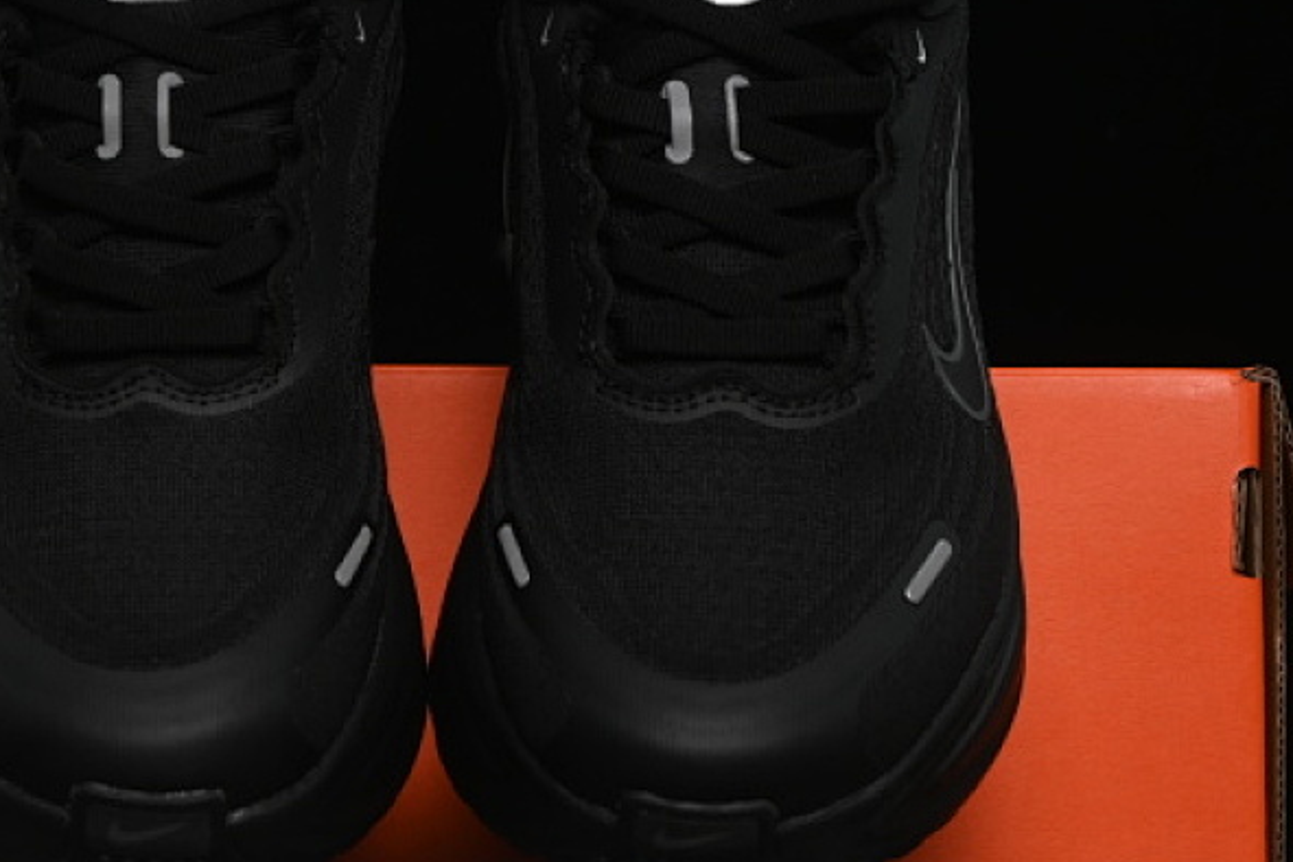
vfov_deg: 10.0
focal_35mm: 137
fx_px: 4920
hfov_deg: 14.9
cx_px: 411
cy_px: 389
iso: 160
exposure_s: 1/40
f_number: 6.3
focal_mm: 50
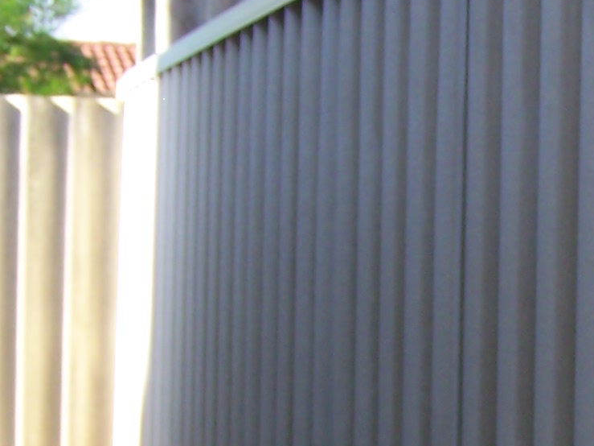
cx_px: 617
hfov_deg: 12.3
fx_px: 2711
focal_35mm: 158
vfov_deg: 9.2
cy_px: 580
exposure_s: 1/160
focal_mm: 6.3
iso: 64
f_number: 2.8
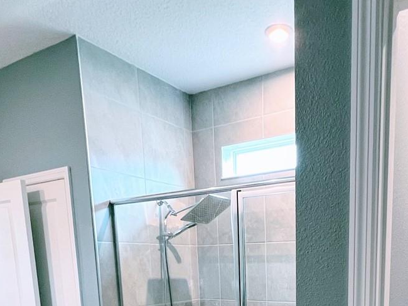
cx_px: 269
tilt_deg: -10.9
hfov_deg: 55.7
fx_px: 377
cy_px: 334
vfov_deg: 37.3
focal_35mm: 32
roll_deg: +1.2
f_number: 1.8
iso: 200
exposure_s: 1/60
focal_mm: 1.57
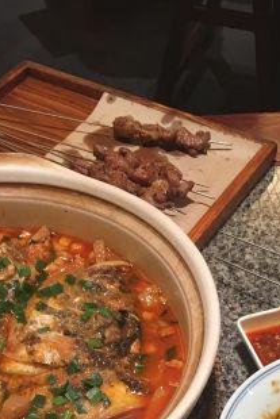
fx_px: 792
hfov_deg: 20.0
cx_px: 156
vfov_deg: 27.4
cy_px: 449
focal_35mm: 68
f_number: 2.2
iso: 64
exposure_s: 1/17
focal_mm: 4.15
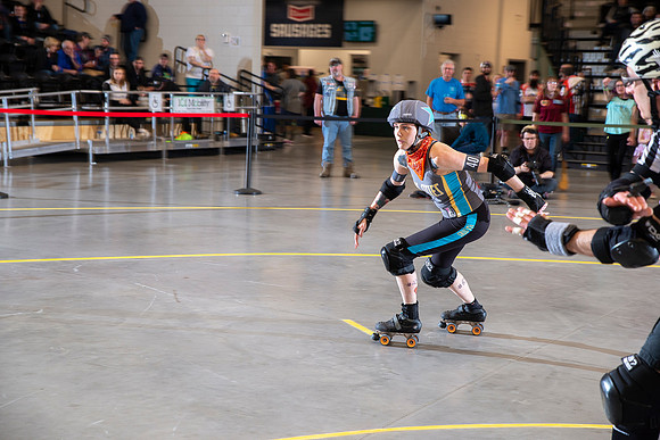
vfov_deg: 22.6
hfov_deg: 33.4
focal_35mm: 60
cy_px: 220
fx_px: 1100
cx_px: 330
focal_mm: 60
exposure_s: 1/160
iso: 640
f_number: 5.6
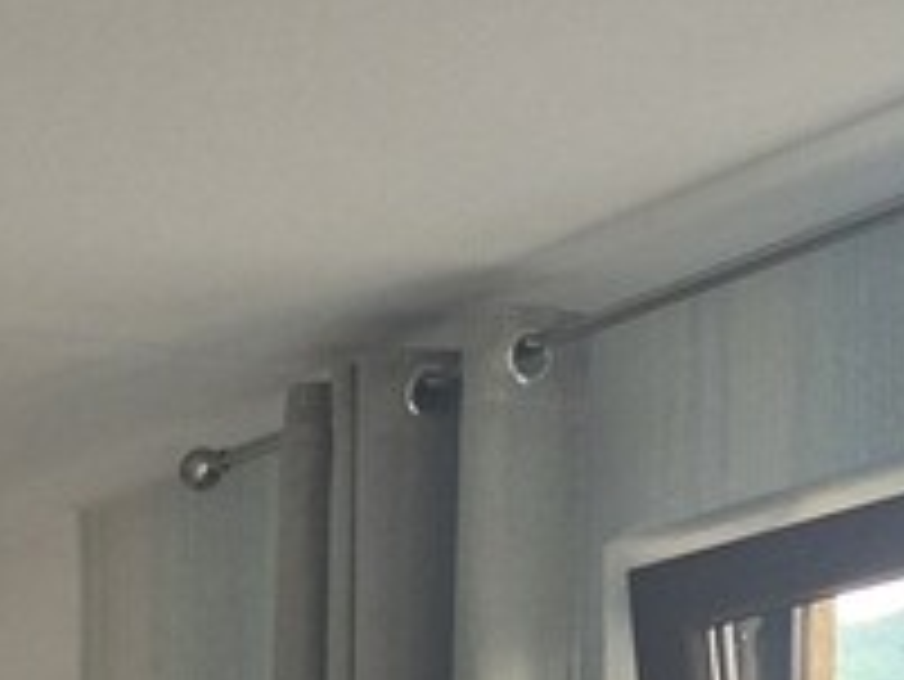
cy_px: 1423
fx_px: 3057
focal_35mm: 117
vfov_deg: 11.3
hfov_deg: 15.2
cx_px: -549
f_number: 1.8
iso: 160
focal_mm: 5.4
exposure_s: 1/180
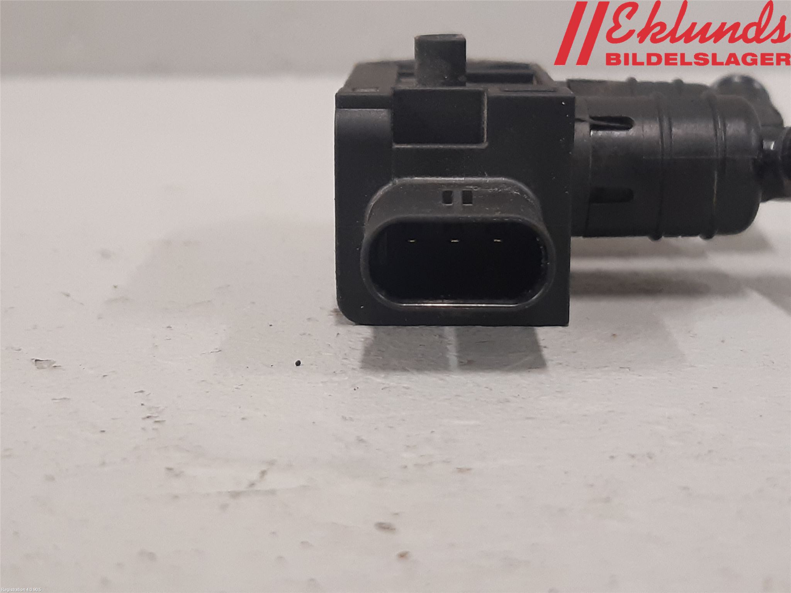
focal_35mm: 26
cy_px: 296
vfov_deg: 53.1
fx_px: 594
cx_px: 396
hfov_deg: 67.3
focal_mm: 3.93
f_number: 1.7
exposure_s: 1/50
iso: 200
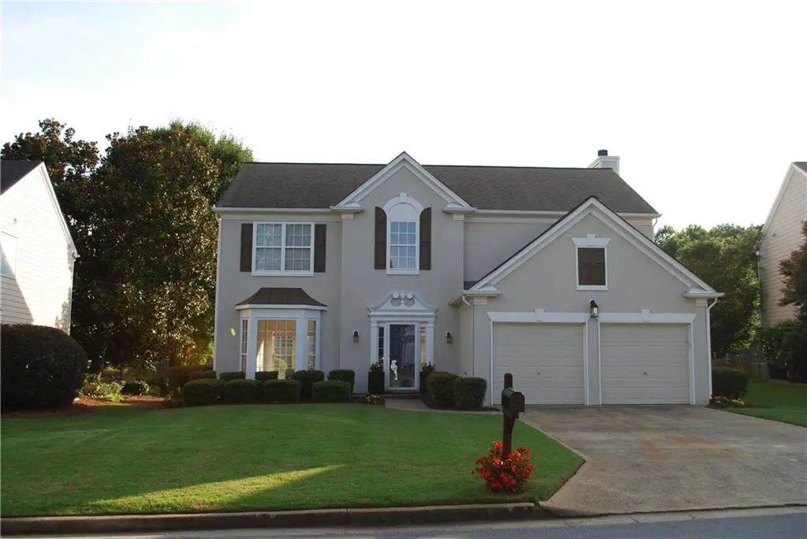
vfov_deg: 40.0
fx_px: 740
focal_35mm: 33
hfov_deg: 57.2
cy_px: 270
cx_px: 404
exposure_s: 1/200
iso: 100
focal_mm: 22
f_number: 5.6
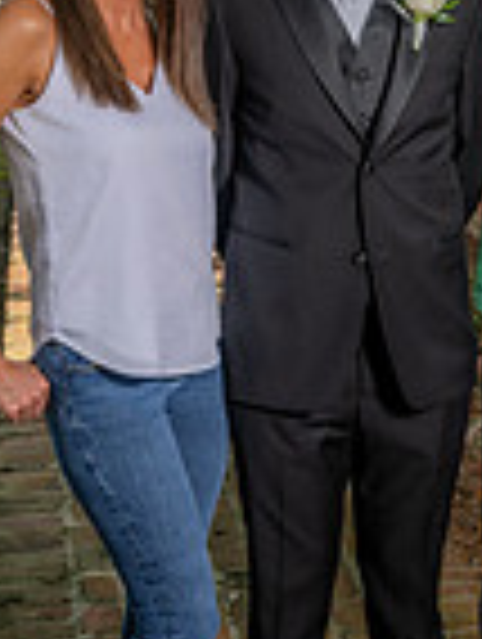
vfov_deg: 19.8
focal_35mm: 99
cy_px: 279
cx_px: 423
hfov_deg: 14.8
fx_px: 1833
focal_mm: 32.5
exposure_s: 1/160
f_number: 5.6
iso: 100
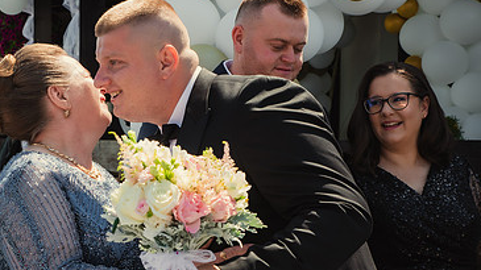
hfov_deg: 25.9
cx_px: 130
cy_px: 183
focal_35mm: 81
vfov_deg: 14.9
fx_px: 1033
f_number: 8
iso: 200
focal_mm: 48
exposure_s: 1/250
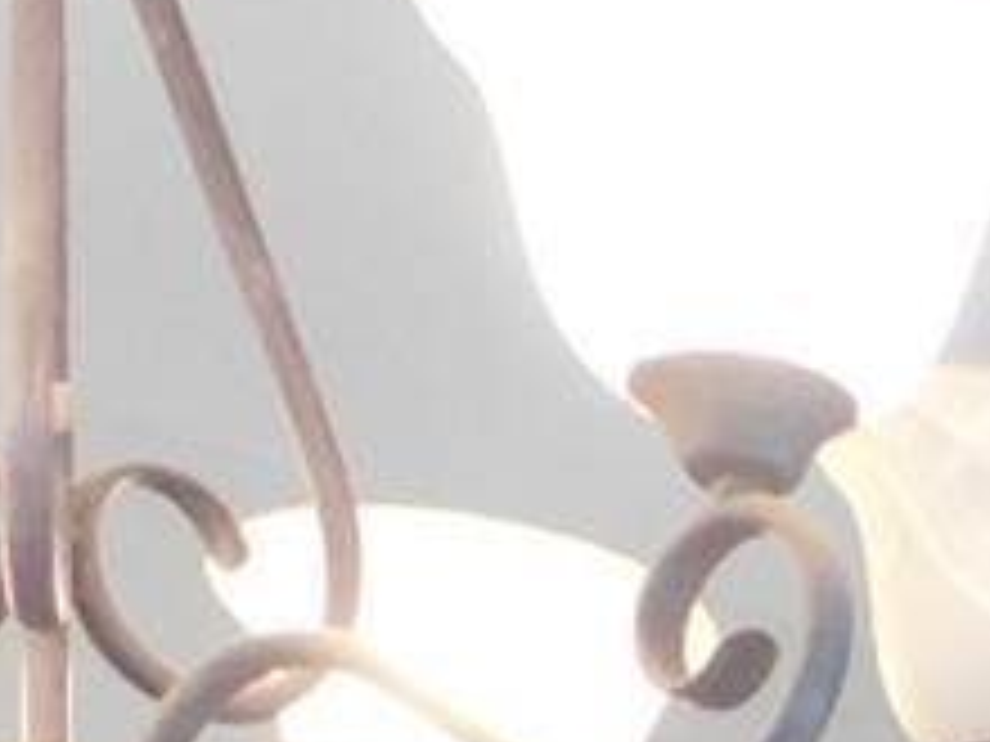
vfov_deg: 8.3
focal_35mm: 157
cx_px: 2457
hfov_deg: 10.6
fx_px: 4490
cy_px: 2028
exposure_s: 1/30
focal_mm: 4
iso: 360
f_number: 3
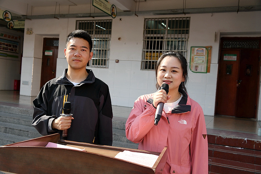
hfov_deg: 53.1
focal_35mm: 36
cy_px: 87
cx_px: 130
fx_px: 261
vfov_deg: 36.9
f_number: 5.6
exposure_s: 1/125
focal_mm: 36
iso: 64
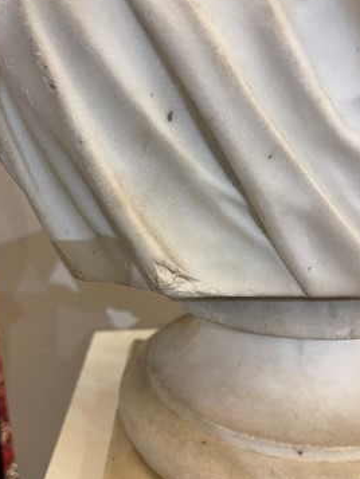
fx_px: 388
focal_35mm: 28
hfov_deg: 49.7
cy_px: 259
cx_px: 165
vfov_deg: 63.3
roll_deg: +1.6
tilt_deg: -15.2
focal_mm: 5.1
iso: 200
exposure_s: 1/50
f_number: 1.6
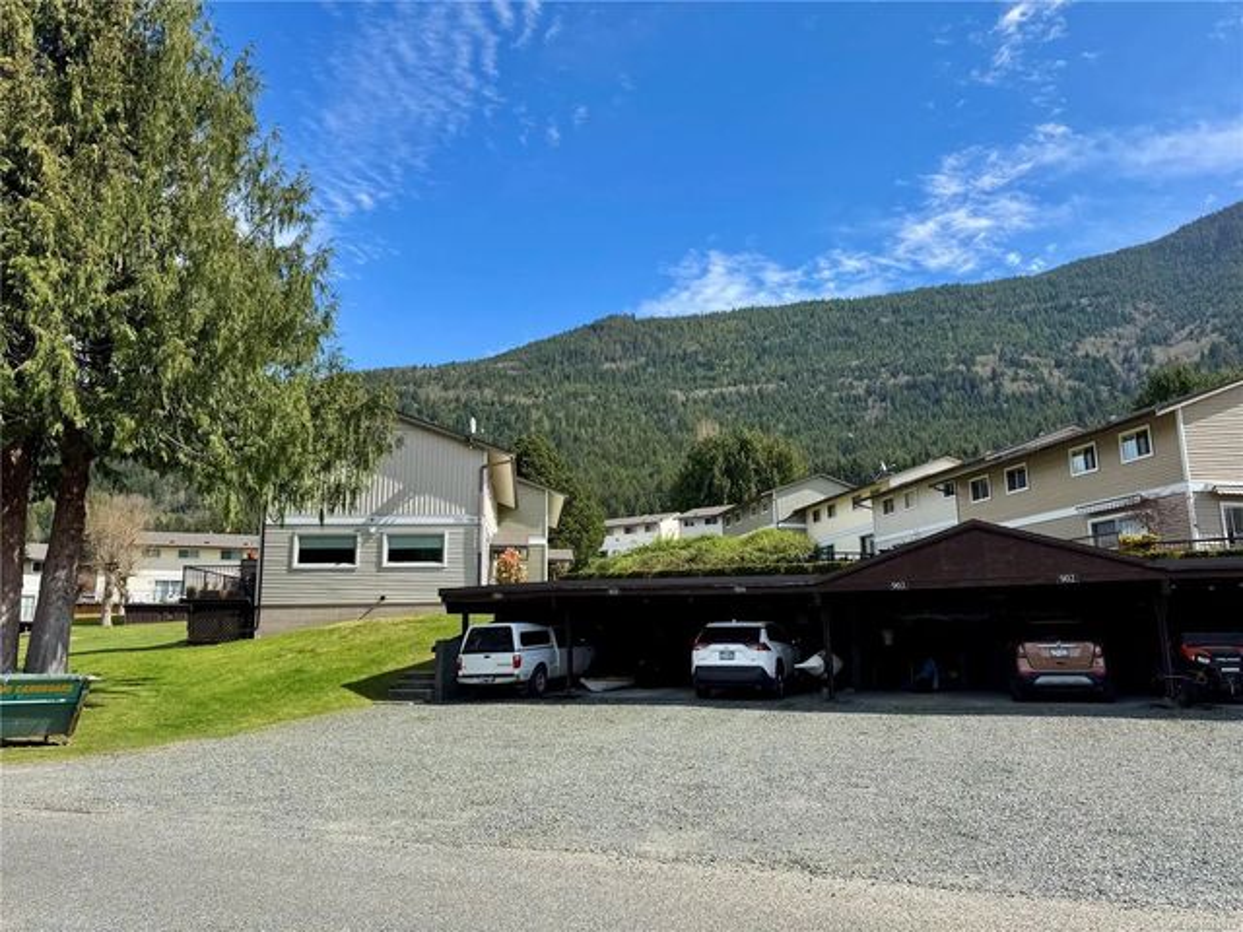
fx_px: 862
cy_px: 466
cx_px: 622
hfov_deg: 71.6
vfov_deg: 56.8
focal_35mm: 24
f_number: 1.78
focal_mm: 6.76
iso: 80
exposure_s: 1/3413
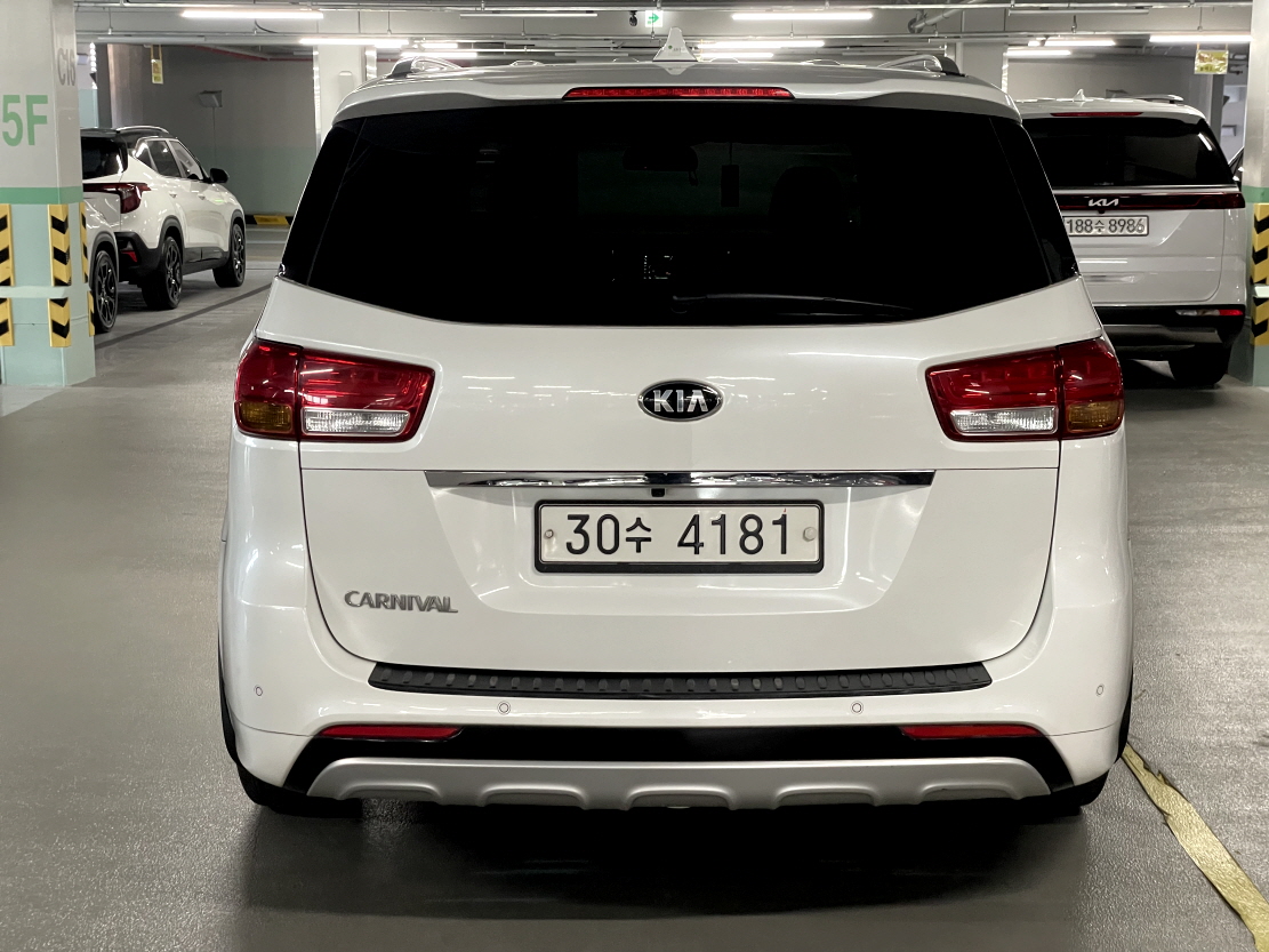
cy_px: 476
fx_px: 1906
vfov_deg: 28.0
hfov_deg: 36.8
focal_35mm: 52
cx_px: 634
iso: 200
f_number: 2
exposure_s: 1/60
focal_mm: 6
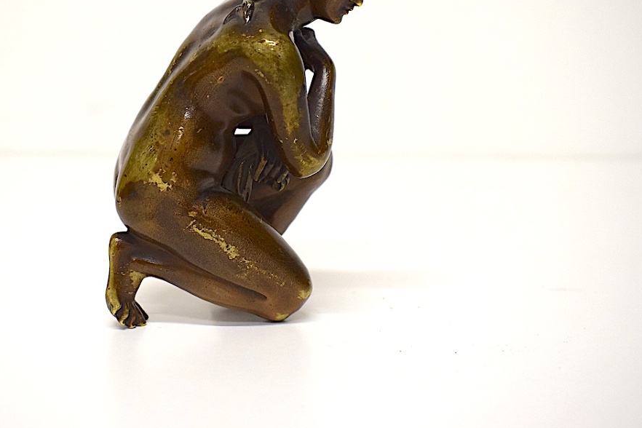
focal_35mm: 49
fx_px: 874
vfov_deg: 27.4
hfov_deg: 40.2
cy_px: 146
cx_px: 261
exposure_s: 1/125
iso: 800
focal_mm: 24
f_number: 5
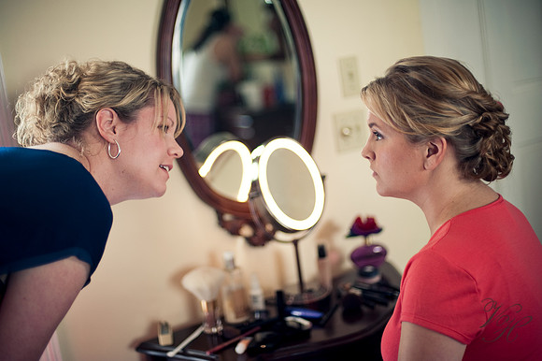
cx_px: 271
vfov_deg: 27.0
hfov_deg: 39.6
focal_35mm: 50
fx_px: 752
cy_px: 180
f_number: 1.4
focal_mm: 50
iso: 400
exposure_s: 1/320
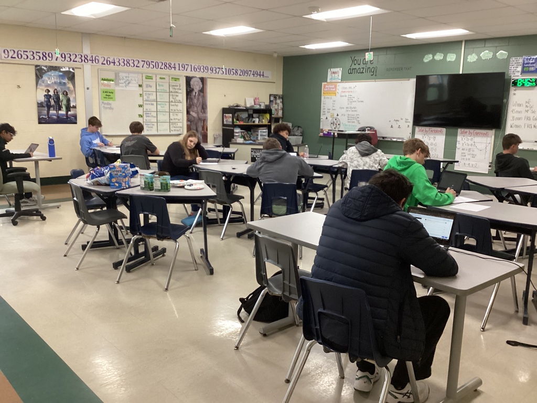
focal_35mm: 31
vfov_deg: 45.4
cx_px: 268
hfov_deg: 58.4
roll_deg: -1.8
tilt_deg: -12.4
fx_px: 481
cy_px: 202
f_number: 2.4
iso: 320
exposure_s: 1/40
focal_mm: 3.3
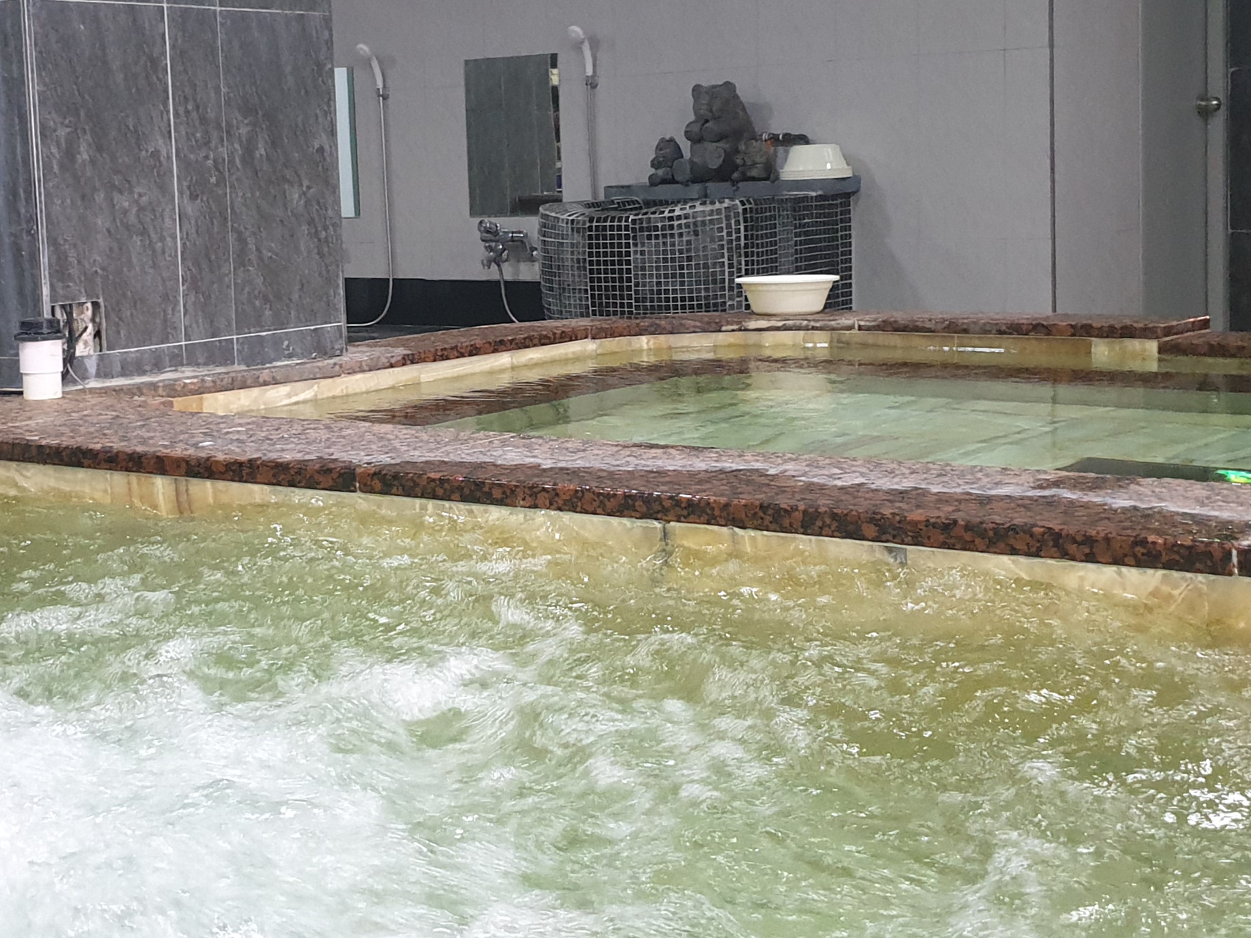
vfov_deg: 25.6
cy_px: 348
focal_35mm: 57
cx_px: 492
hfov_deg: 33.7
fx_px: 2060
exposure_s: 1/60
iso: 320
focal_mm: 4.3
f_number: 1.5
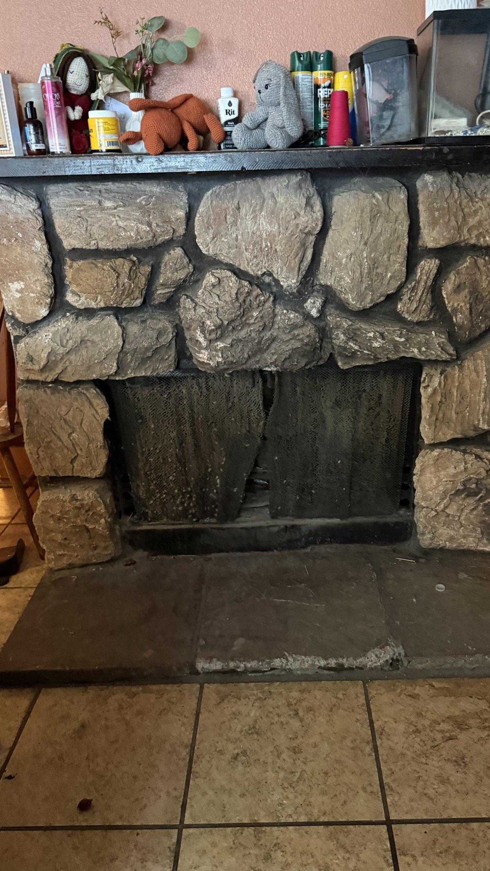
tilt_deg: -20.6
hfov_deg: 42.8
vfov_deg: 69.9
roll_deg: -0.9
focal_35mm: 27
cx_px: 282
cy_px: 429
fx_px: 624
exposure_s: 1/30
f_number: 1.78
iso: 1000
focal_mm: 6.76
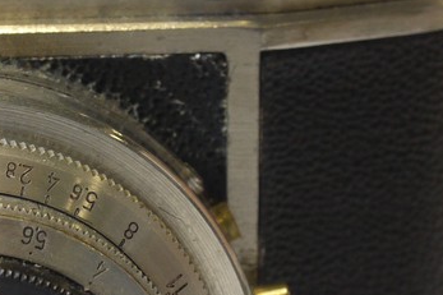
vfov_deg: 6.4
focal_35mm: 216
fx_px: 2657
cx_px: 13
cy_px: 174
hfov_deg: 9.5
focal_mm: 30
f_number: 7.1
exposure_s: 1/50
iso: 400
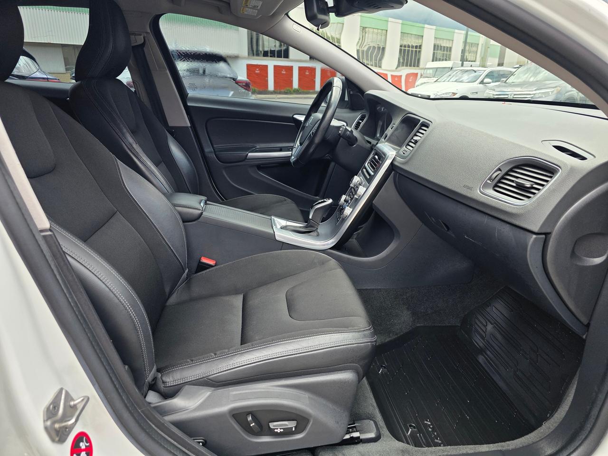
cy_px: 228
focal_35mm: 23
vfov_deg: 58.9
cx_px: 304
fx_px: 404
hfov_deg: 73.9
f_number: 1.7
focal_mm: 6.3
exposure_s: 1/359
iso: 40
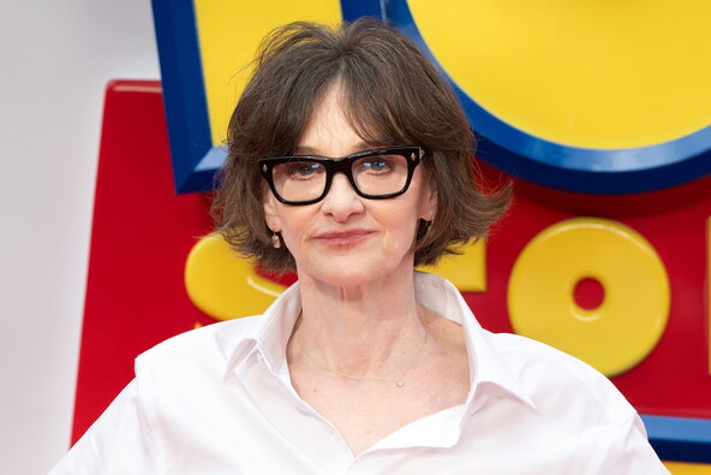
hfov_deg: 17.1
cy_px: 238
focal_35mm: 120
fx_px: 2370
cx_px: 356
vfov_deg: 11.4
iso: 320
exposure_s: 1/400
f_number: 5
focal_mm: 120
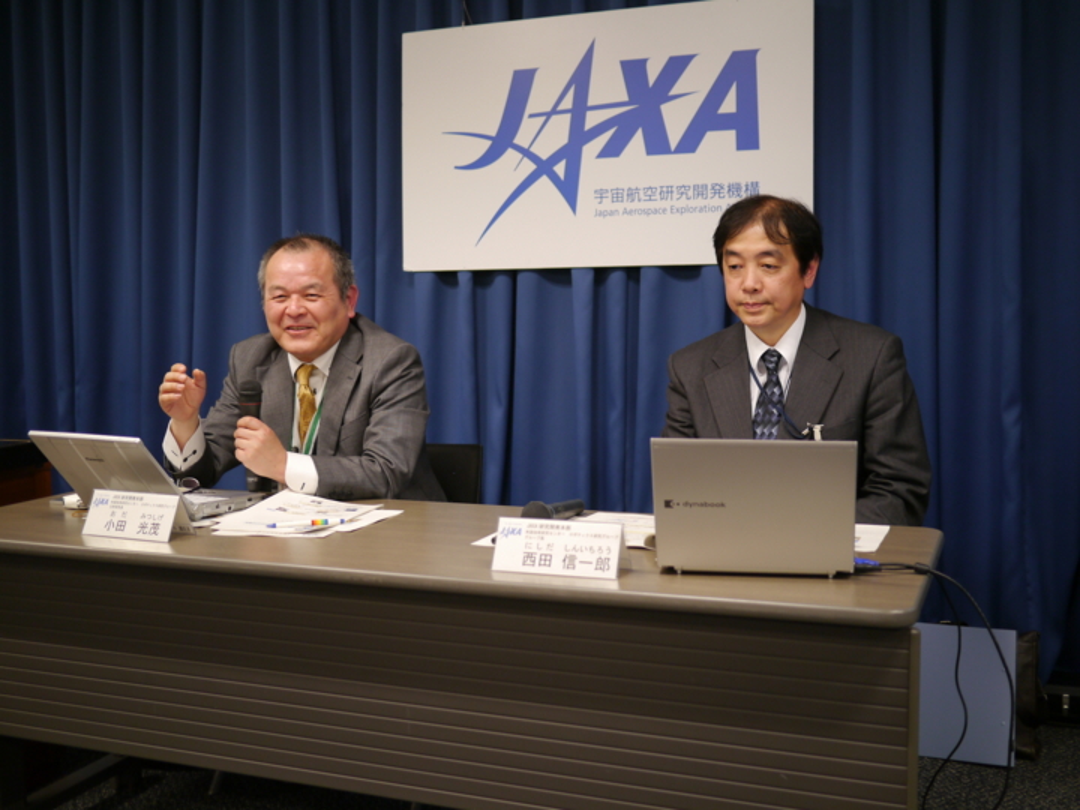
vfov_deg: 36.0
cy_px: 405
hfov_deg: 46.8
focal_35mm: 40
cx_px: 540
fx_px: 1248
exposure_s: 1/60
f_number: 1.7
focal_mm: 20
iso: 250
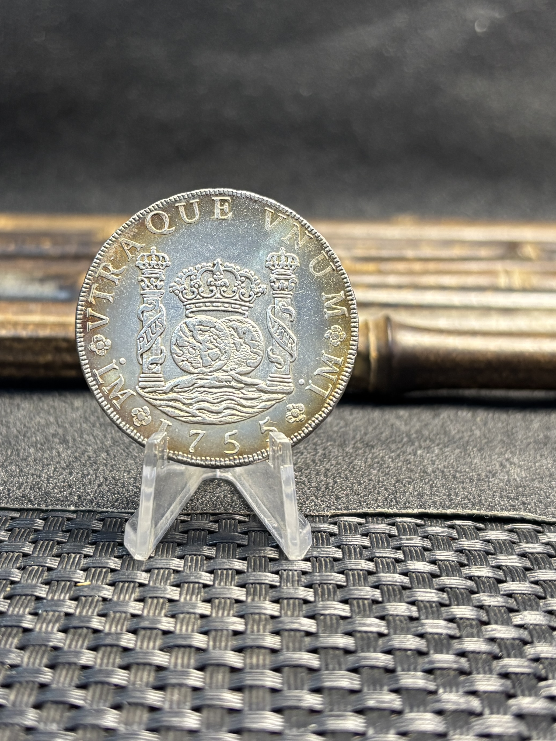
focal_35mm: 32
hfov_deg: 43.9
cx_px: 221
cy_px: 340
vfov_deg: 56.7
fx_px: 685
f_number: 1.6
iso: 160
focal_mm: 5.96
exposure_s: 1/50
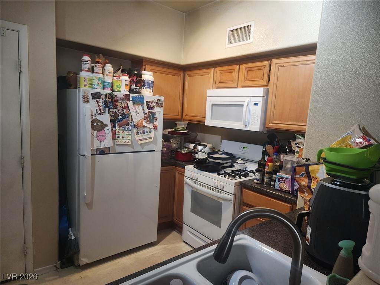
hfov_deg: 73.9
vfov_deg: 58.9
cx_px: 190
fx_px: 252
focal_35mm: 23
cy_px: 142
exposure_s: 1/60
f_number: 1.8
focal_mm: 6.4
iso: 640
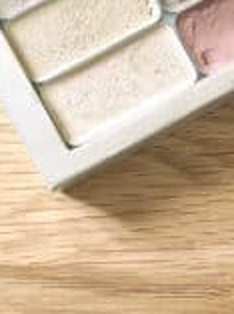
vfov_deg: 23.6
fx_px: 751
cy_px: 194
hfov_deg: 17.0
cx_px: 273
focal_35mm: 83
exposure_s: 1/60
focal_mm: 4.25
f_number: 1.8
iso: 160
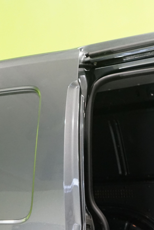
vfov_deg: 30.0
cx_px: 135
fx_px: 423
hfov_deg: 20.3
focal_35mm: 66
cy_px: 175
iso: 4000
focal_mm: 28
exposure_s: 1/160
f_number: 3.5
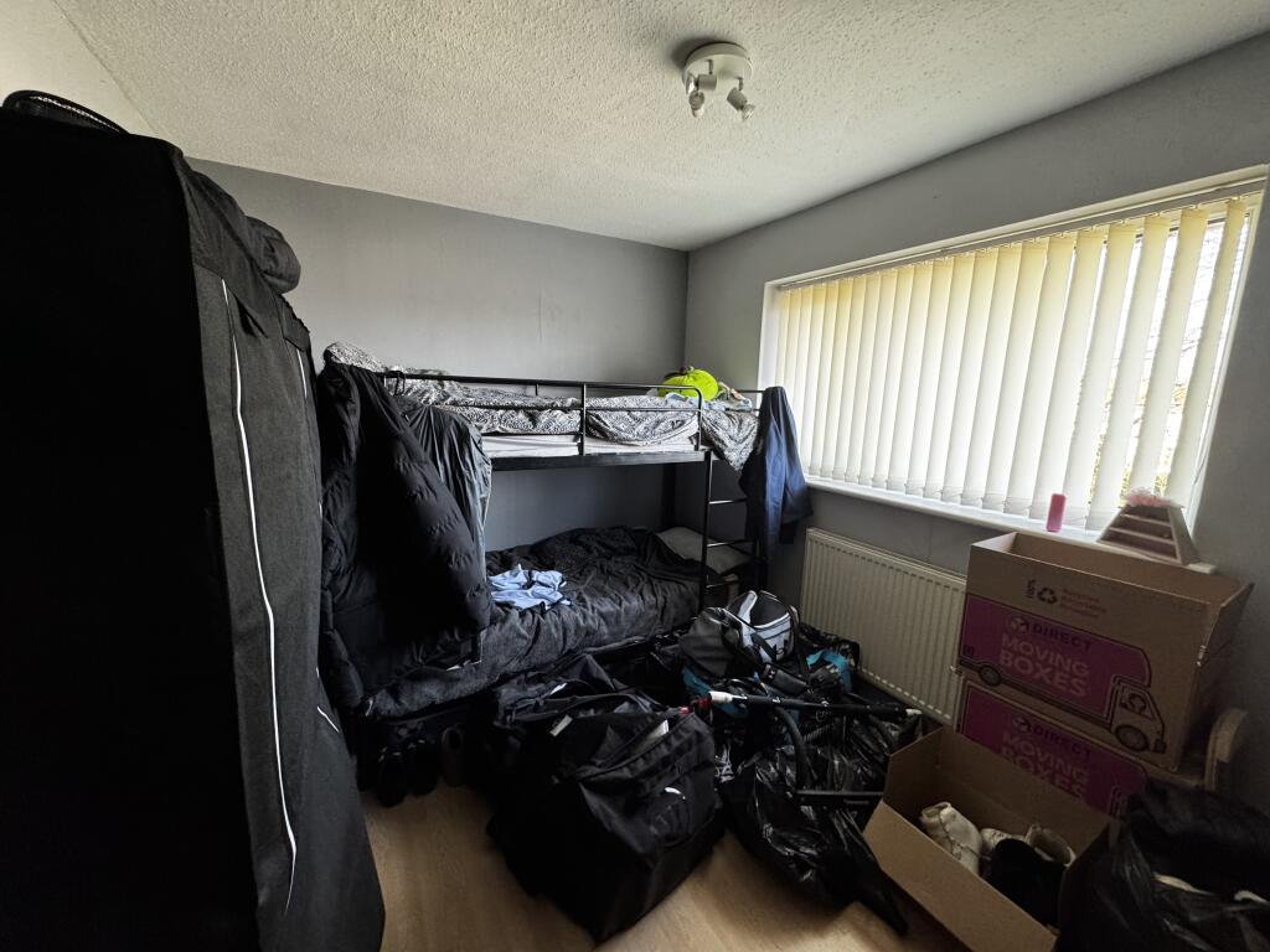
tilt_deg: -9.1
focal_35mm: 14
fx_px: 514
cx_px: 635
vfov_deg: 85.7
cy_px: 476
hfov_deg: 102.1
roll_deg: -1.9
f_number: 2.2
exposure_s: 1/60
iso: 500
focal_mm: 2.22
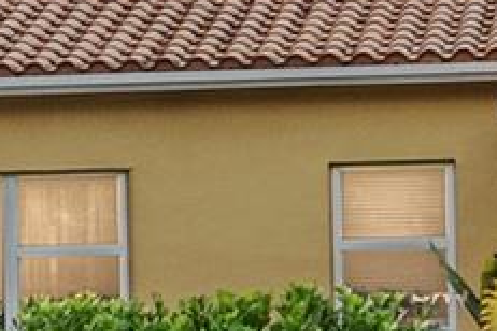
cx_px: -250
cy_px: -297
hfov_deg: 7.0
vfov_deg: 4.7
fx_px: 4017
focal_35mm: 291
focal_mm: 28
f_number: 8
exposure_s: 1/640
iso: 400
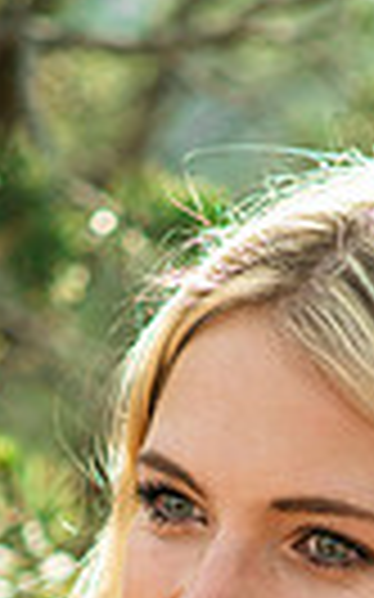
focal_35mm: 293
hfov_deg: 4.5
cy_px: 836
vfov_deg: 7.1
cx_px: 291
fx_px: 4784
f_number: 2.2
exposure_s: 1/1250
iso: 200
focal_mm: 85
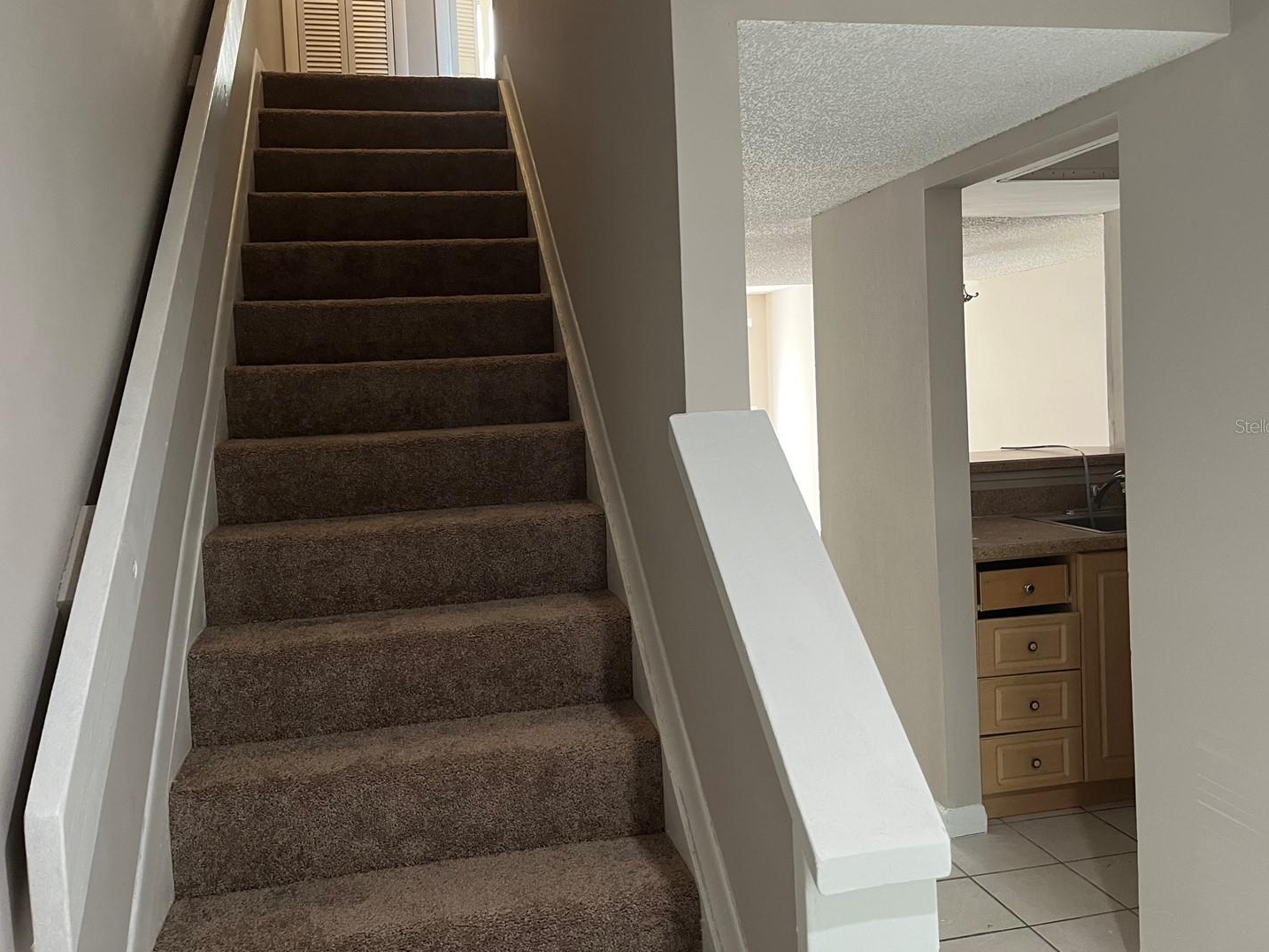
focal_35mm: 29
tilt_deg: -1.2
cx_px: 611
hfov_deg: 61.6
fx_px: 1063
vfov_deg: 48.2
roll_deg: +2.5
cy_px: 426
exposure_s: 1/60
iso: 160
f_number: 1.6
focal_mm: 5.1
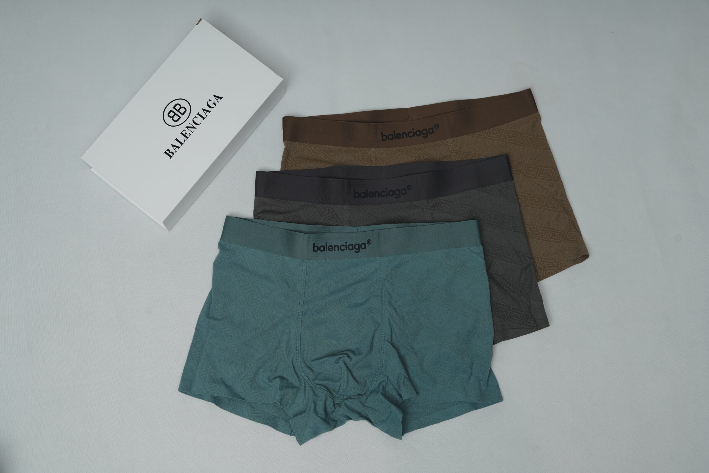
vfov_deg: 27.0
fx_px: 985
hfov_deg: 39.6
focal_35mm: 50
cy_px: 236
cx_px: 354
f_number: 6.3
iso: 320
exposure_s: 1/200
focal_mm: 50
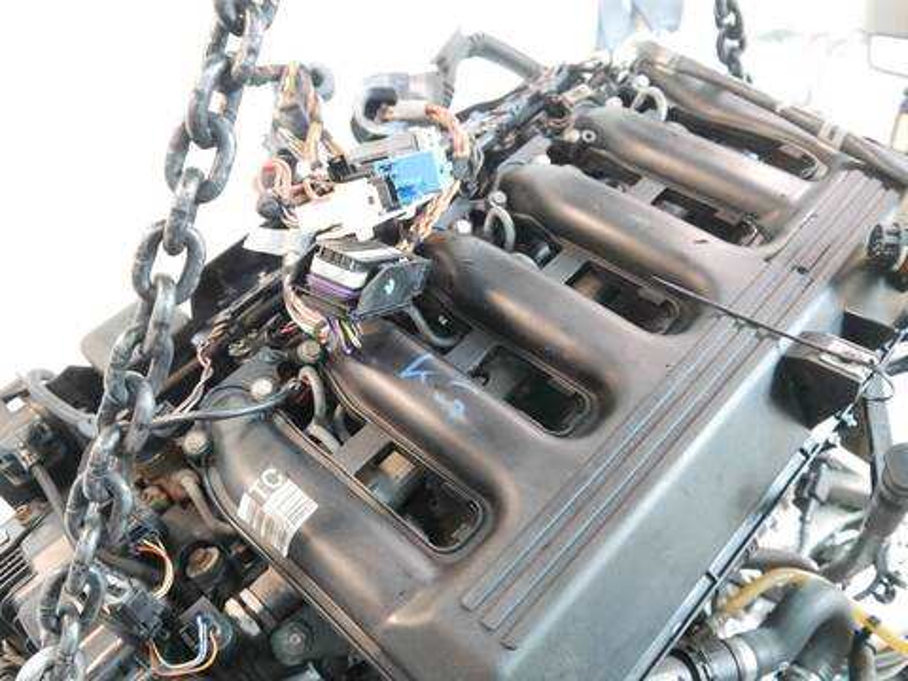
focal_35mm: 30
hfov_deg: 60.0
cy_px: 340
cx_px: 454
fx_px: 787
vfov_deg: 46.8
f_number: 3.6
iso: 3200
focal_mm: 15
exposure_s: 1/80
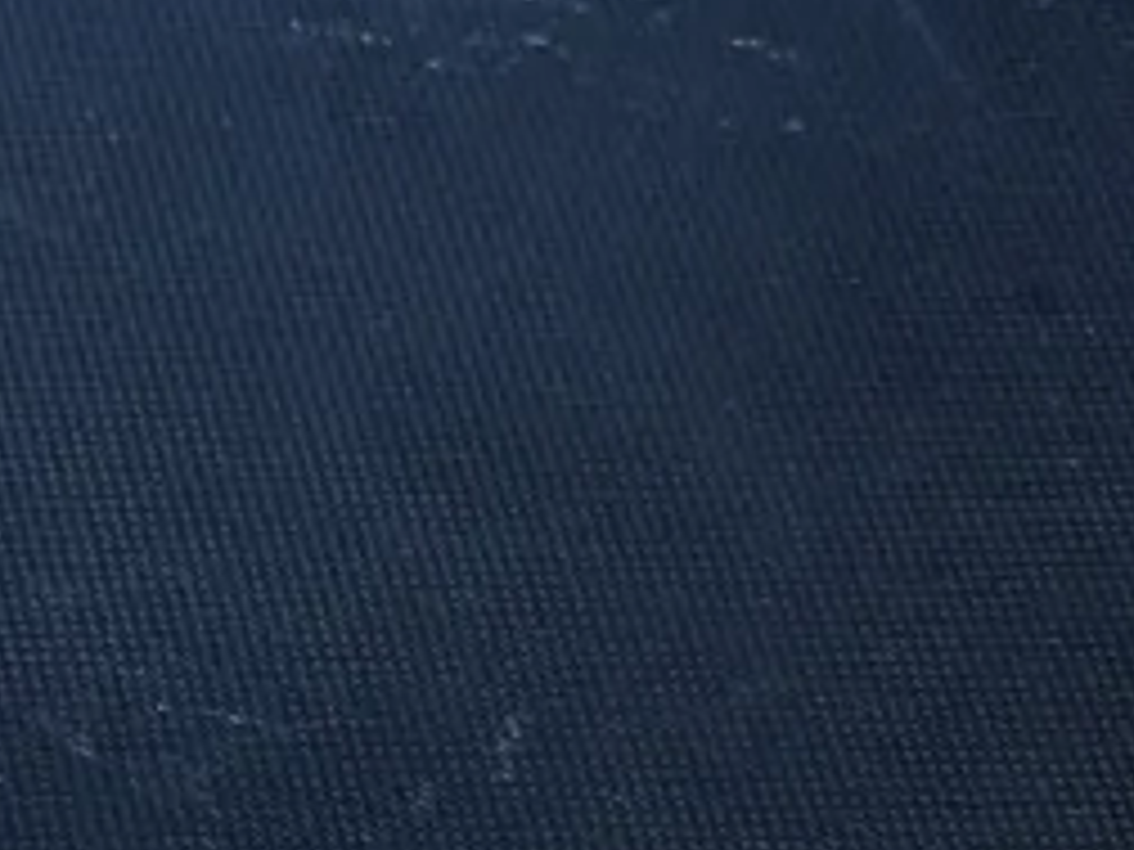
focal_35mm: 198
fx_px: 6486
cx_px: -1638
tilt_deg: -52.6
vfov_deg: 7.5
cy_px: 846
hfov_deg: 9.0
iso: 100
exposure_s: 1/50
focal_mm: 5.96
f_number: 1.6
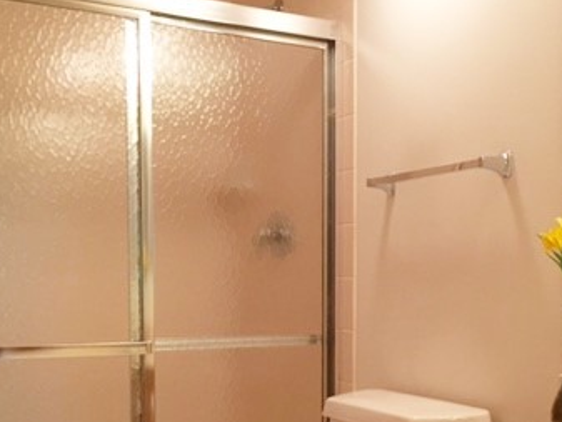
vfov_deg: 26.1
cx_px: 347
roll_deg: -0.5
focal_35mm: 55
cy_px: 340
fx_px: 893
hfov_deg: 34.8
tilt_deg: -2.3
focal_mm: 4.15
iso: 80
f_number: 2.2
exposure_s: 1/30
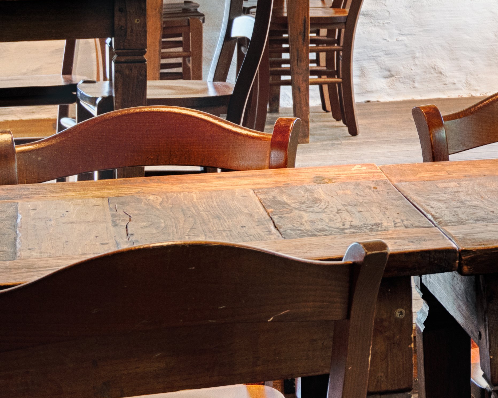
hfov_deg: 12.7
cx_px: 927
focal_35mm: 137
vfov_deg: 10.9
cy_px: -156
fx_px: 2019
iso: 100
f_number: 8
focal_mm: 33
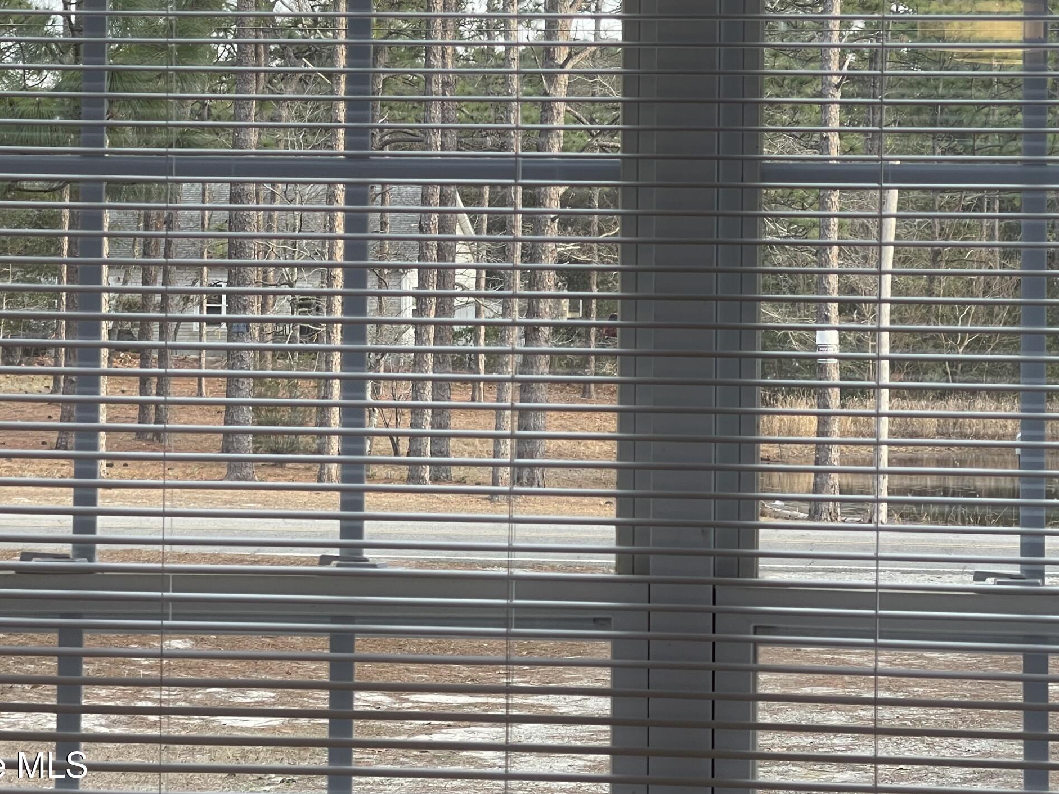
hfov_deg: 19.2
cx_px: 662
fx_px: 3121
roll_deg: -0.9
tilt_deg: +1.0
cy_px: 191
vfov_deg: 14.4
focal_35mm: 102
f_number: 2.2
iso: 40
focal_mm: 7.5
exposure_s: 1/120
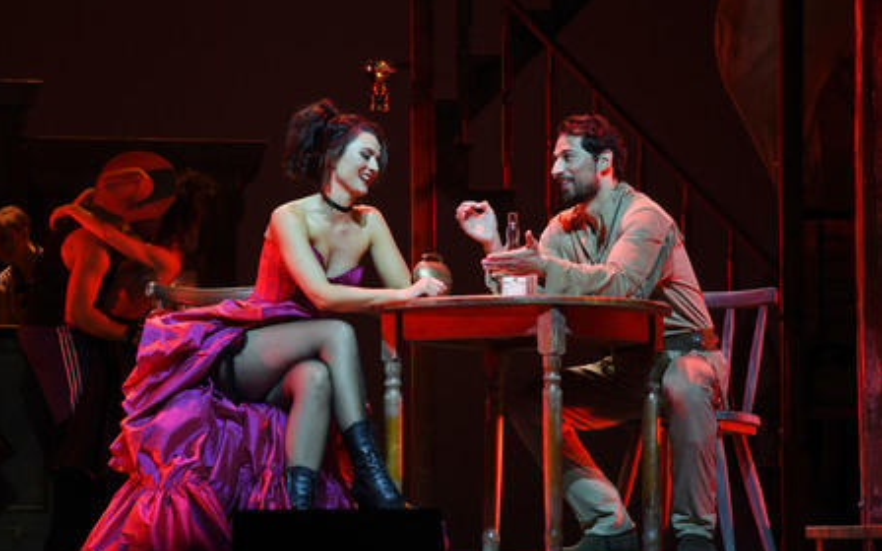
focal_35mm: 123
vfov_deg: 10.7
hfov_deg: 17.0
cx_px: 440
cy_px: 289
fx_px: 2957
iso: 1000
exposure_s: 1/60
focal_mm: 120
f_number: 6.3
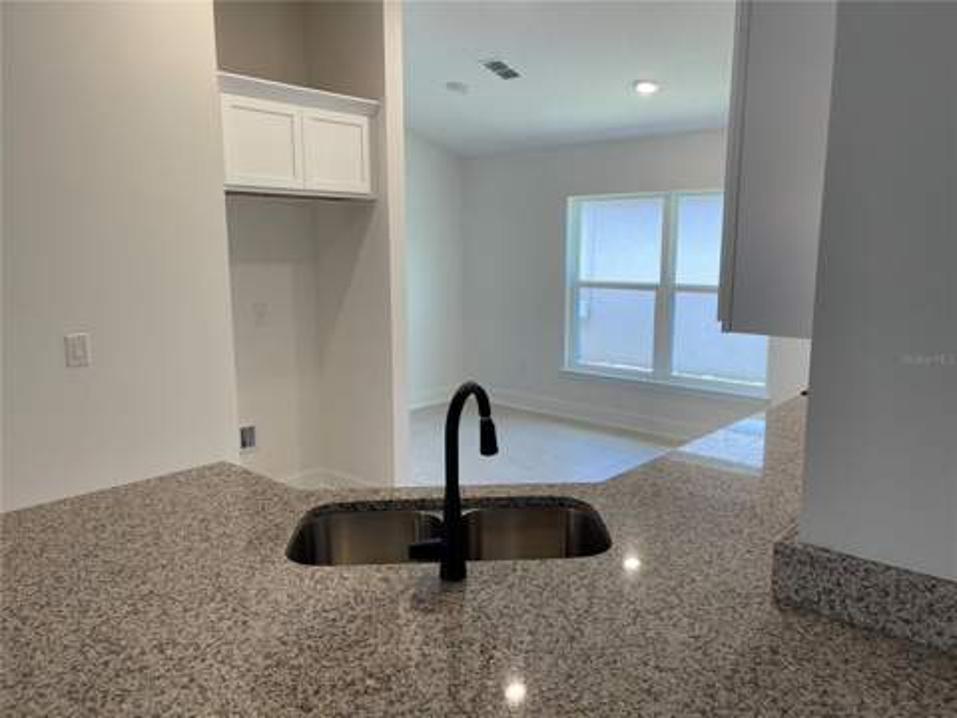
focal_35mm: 25
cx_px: 478
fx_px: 691
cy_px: 359
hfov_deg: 69.4
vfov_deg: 54.9
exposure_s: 1/120
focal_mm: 5.1
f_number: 1.6
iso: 64
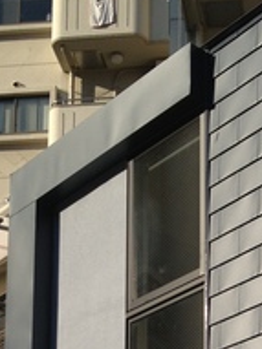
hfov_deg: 13.3
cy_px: 506
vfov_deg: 16.5
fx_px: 1111
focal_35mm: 110
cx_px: 251
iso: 50
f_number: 2.4
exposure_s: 1/1200
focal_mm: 4.28
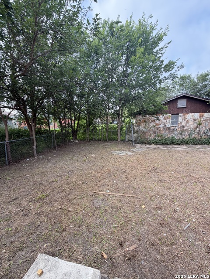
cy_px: 140
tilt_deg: -9.6
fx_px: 113
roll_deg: +1.6
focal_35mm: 14
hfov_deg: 85.7
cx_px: 105
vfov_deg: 102.1
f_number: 2.2
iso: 64
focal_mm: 2.22
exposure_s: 1/143
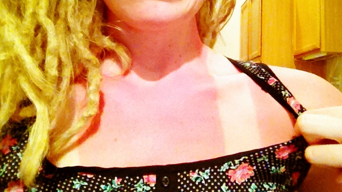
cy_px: 65
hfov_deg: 51.6
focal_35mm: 39
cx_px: 169
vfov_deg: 30.2
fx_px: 354
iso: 640
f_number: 2.4
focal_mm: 1.85
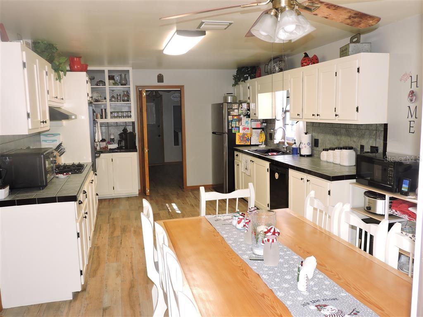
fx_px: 367
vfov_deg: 46.8
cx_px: 212
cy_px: 158
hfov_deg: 60.0
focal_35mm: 30
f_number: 3.1
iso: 200
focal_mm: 5.4
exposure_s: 1/30
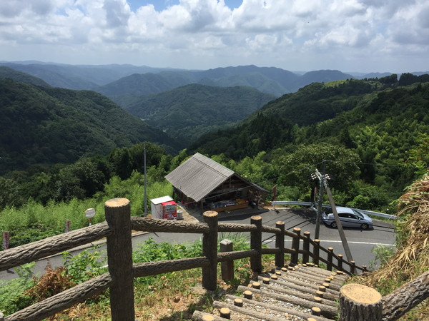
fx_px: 359
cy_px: 160
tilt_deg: -13.6
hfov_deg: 61.7
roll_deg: -2.1
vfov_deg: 48.2
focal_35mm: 29
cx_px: 214
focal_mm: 4.15
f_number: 2.2
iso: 32
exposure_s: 1/2475
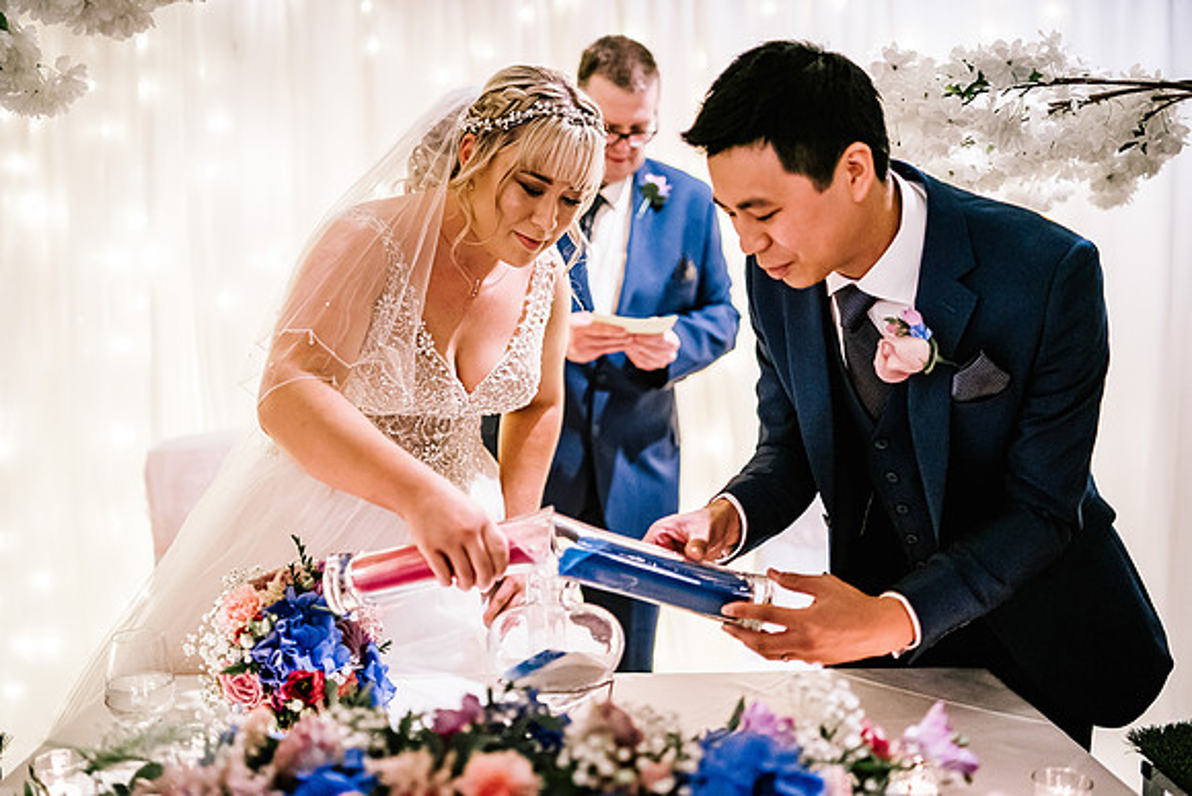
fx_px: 1159
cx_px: 596
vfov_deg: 37.9
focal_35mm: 35
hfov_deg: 54.4
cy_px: 398
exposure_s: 1/250
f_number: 1.4
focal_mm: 35
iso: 3200
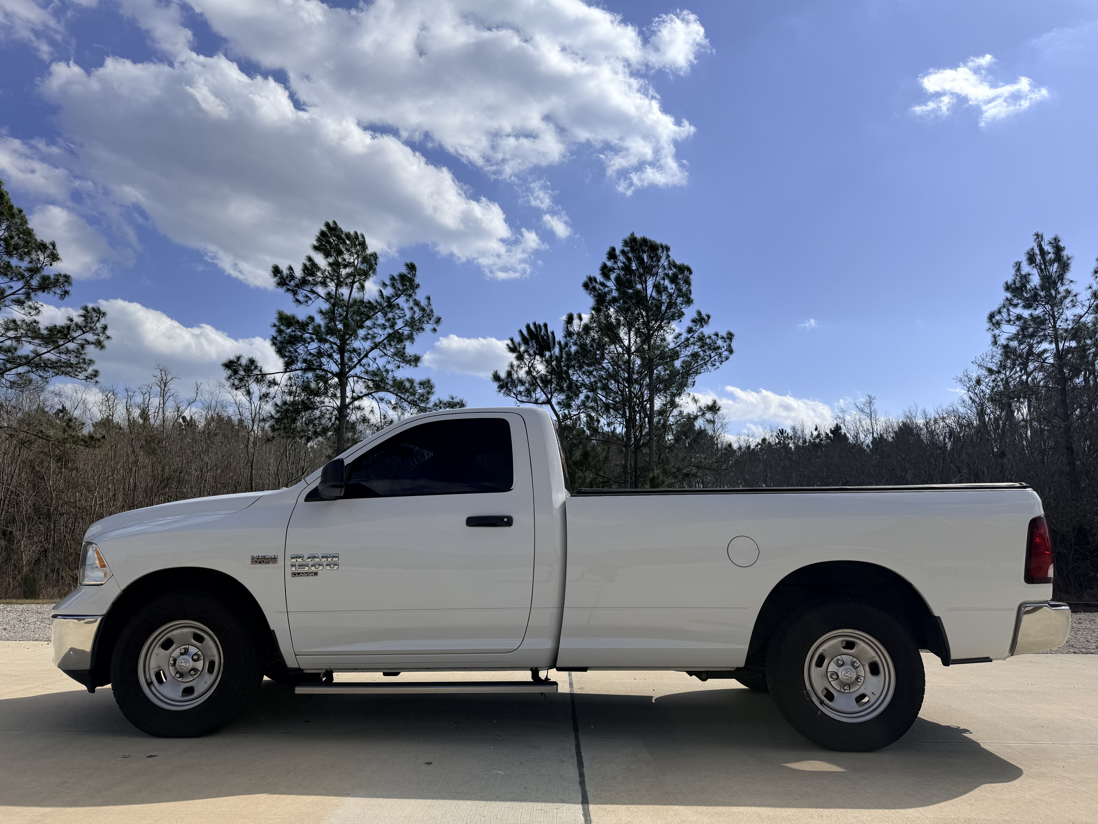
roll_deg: -0.4
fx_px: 761
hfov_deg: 71.6
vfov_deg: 56.8
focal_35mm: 24
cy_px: 412
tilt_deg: +10.3
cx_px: 549
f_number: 1.78
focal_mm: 6.76
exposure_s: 1/11905
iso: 80
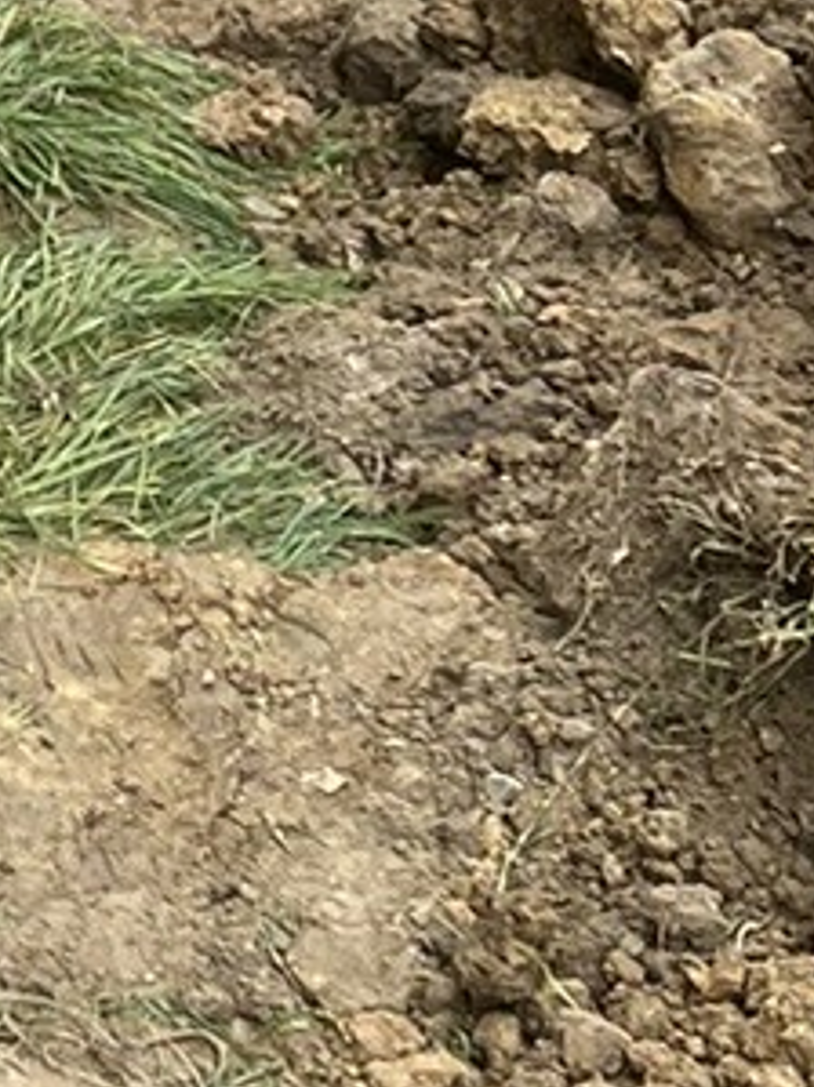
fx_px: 5585
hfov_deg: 7.7
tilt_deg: -25.1
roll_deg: +2.4
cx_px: -1177
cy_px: -622
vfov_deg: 10.7
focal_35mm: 178
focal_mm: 4.2
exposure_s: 1/173
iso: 32
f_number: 1.6
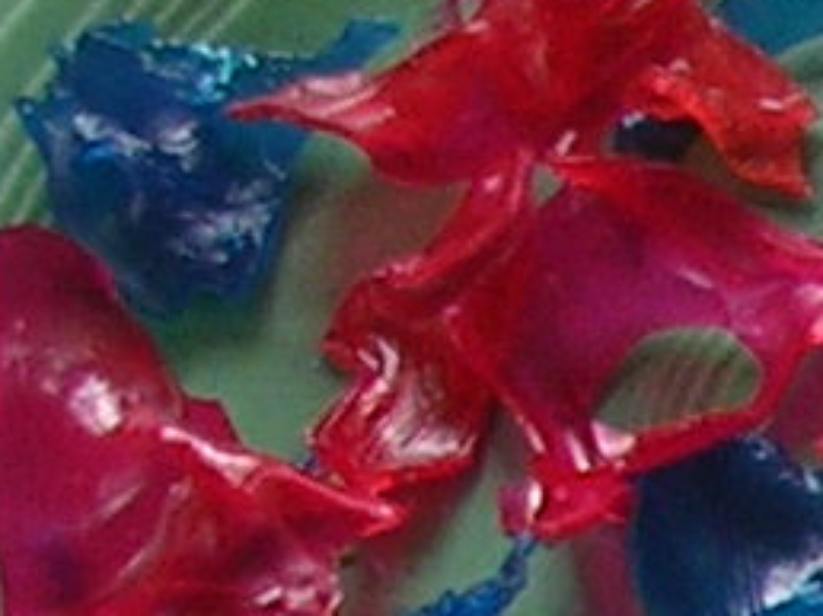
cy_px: 1637
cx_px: 2922
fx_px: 7173
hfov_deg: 5.9
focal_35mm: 302
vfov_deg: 4.8
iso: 50
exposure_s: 1/19.4
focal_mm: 5.8
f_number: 2.8
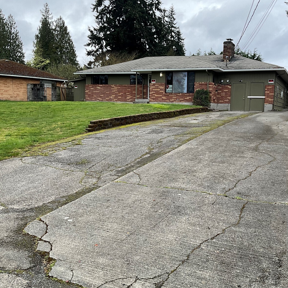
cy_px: 144
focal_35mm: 35
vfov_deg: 47.2
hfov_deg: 46.7
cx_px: 183
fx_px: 329
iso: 25
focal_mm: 3
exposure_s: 1/425
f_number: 1.8
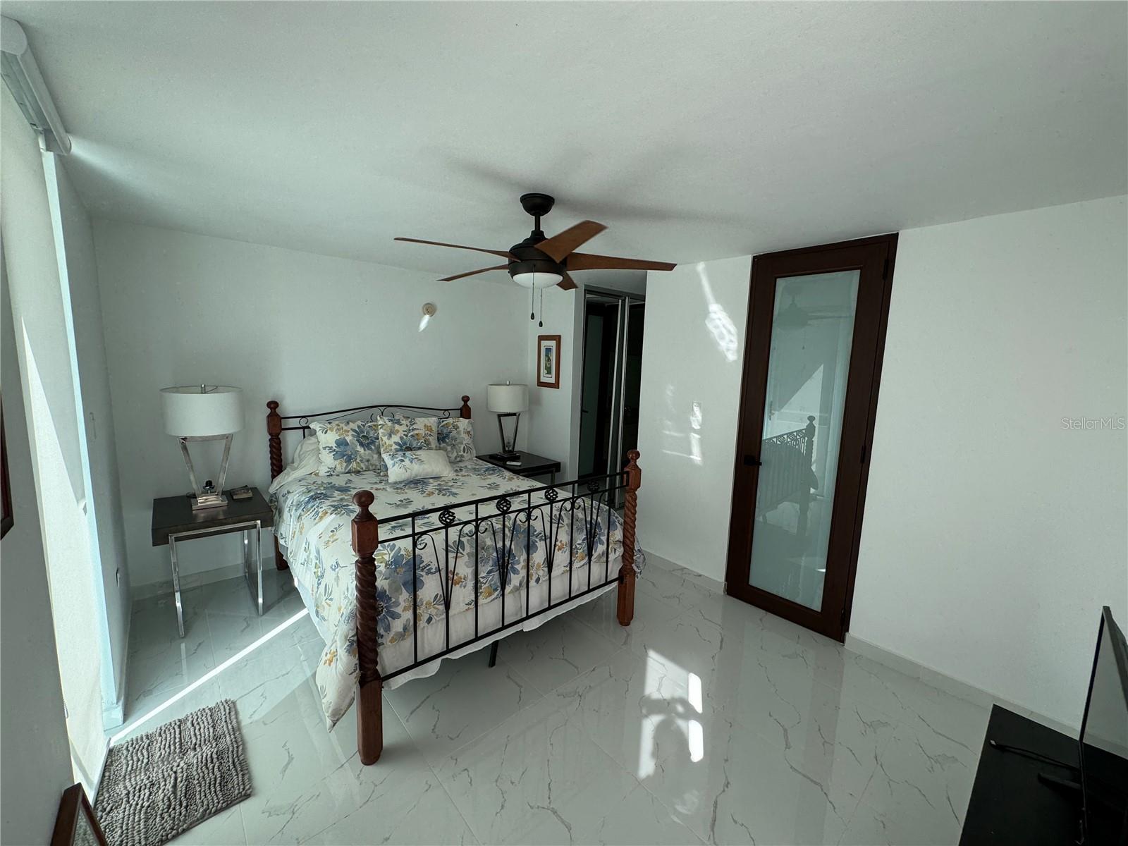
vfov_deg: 85.7
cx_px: 564
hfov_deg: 102.1
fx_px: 456
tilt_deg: -7.0
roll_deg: -2.8
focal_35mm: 14
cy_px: 423
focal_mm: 2.22
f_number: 2.2
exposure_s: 1/113
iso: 40
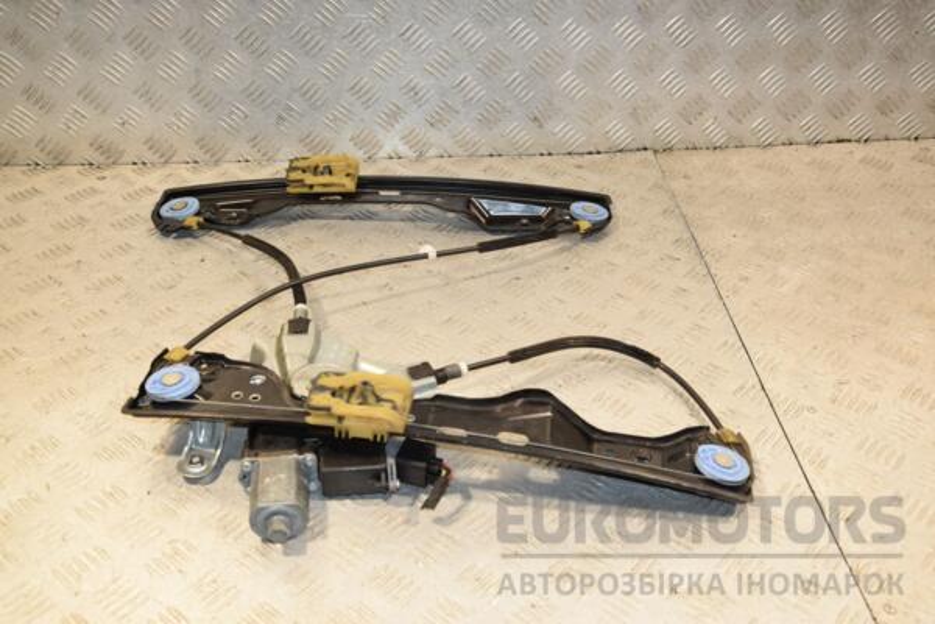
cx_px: 468
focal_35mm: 39
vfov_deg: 34.2
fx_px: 1013
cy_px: 312
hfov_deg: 49.6
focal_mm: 26
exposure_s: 1/200
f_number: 6.3
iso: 800
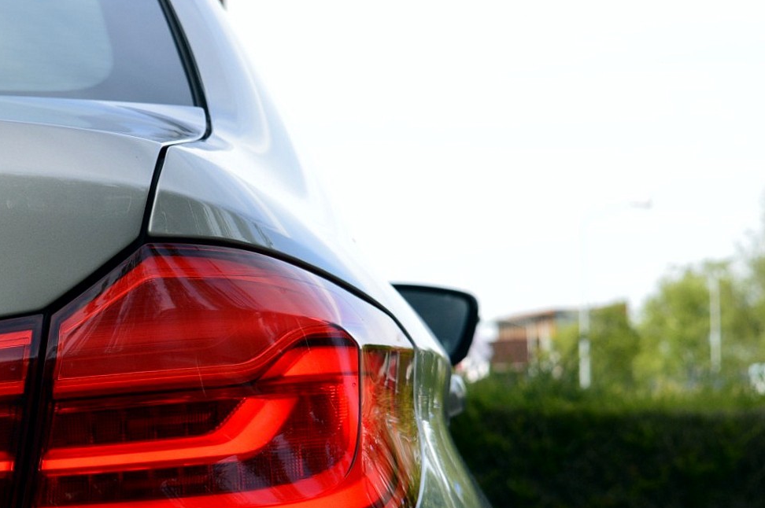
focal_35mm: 138
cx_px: 127
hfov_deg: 14.8
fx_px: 2926
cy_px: 326
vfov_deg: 9.9
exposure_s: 1/250
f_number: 10
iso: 400
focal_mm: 55
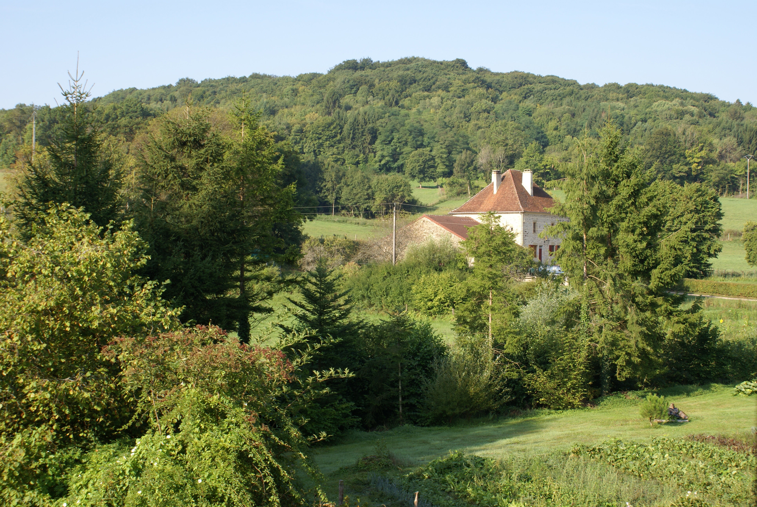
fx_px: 1105
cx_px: 378
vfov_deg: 25.8
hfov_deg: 37.8
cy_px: 254
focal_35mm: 52
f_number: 7.1
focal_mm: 35
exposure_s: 1/125
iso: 100
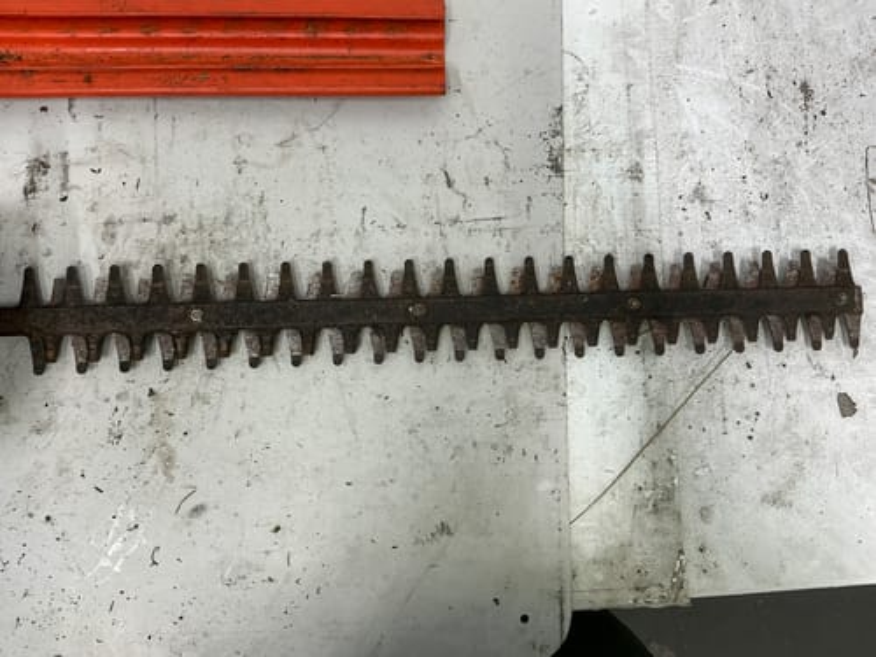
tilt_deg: -86.7
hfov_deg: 63.4
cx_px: 438
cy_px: 328
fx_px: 709
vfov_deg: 49.7
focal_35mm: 28
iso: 40
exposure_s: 1/50
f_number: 1.8
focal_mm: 3
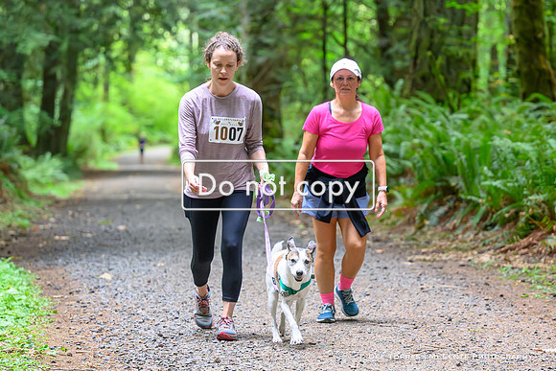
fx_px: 2292
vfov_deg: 9.3
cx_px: 306
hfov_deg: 13.8
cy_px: 159
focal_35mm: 148
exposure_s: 1/800
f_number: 2.8
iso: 7200
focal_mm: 95
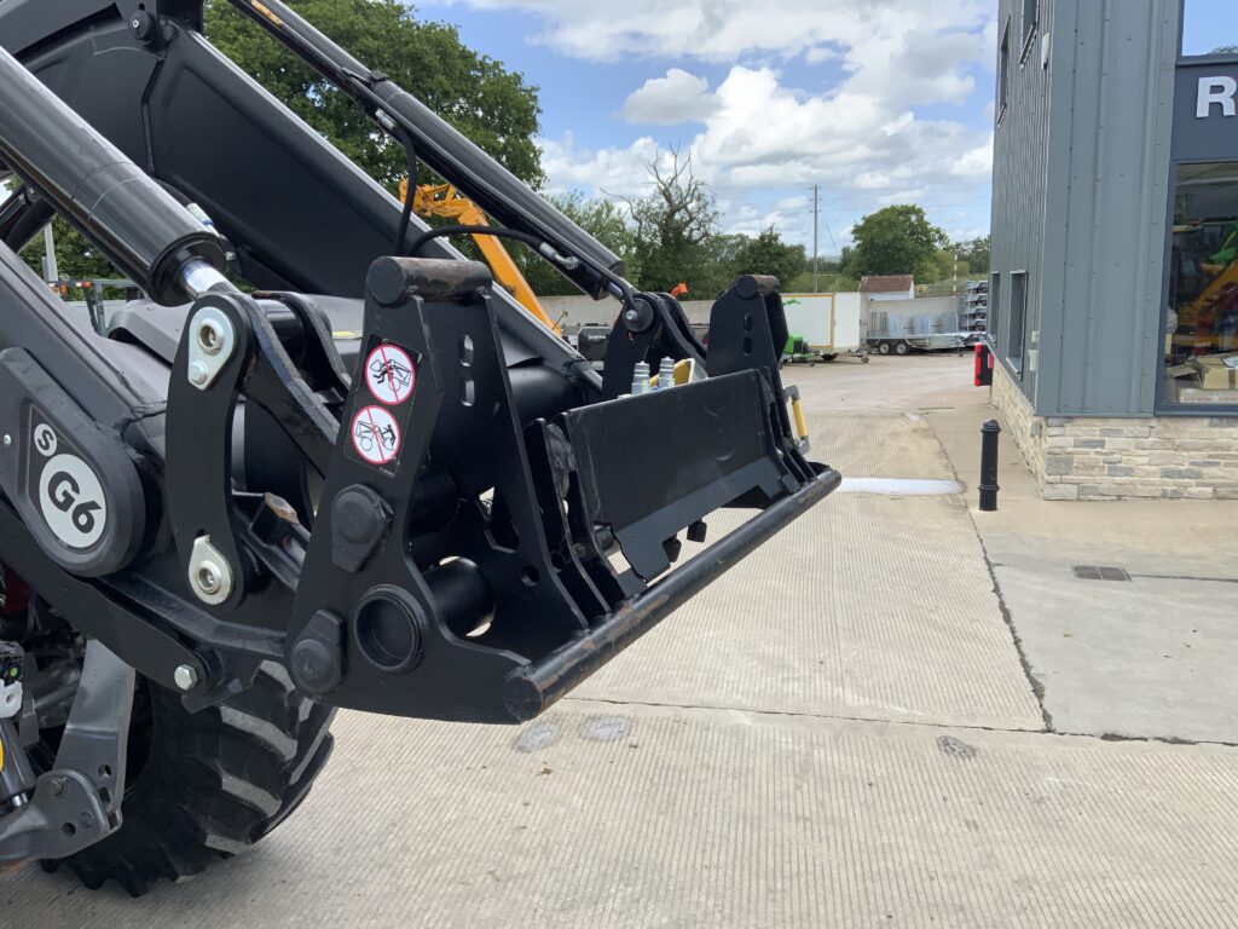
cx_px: 619
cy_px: 464
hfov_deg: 61.7
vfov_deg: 48.2
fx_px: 1037
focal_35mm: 29
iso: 16
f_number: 1.8
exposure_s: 1/683
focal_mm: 3
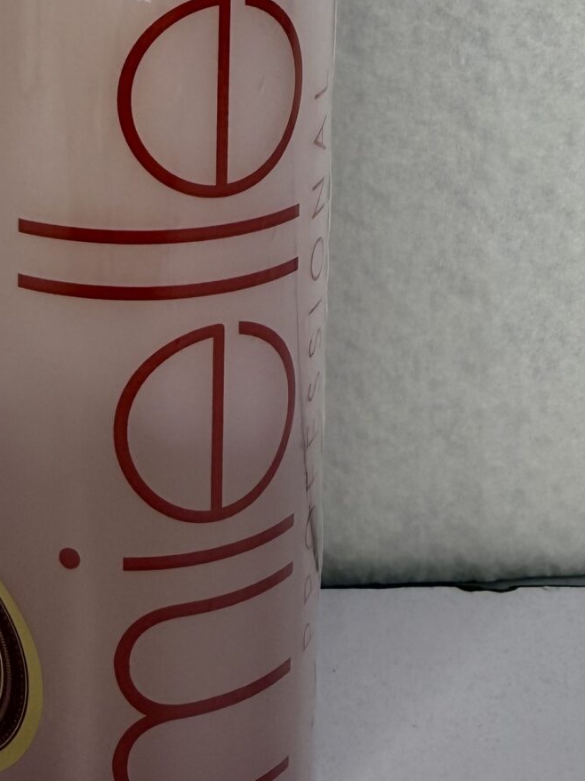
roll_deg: -0.6
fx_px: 1578
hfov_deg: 20.9
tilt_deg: -4.8
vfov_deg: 25.9
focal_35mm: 70
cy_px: -59
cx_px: 166
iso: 40
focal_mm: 2.22
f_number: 2.2
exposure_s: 1/123
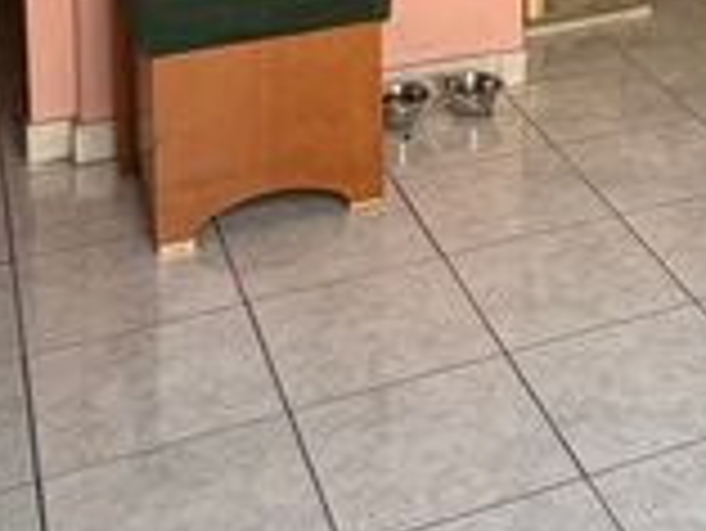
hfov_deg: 30.4
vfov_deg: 20.2
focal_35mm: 57
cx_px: 764
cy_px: -360
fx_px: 1163
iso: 160
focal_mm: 2.22
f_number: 2.2
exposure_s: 1/121
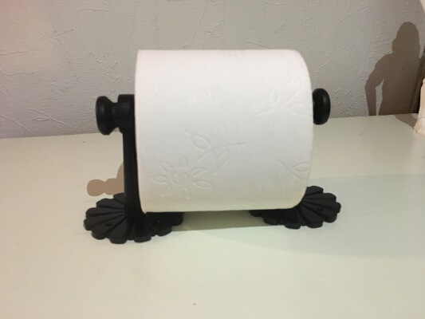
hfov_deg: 61.6
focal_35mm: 29
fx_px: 356
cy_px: 160
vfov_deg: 48.2
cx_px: 212
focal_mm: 4.15
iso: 250
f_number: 2.2
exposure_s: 1/17
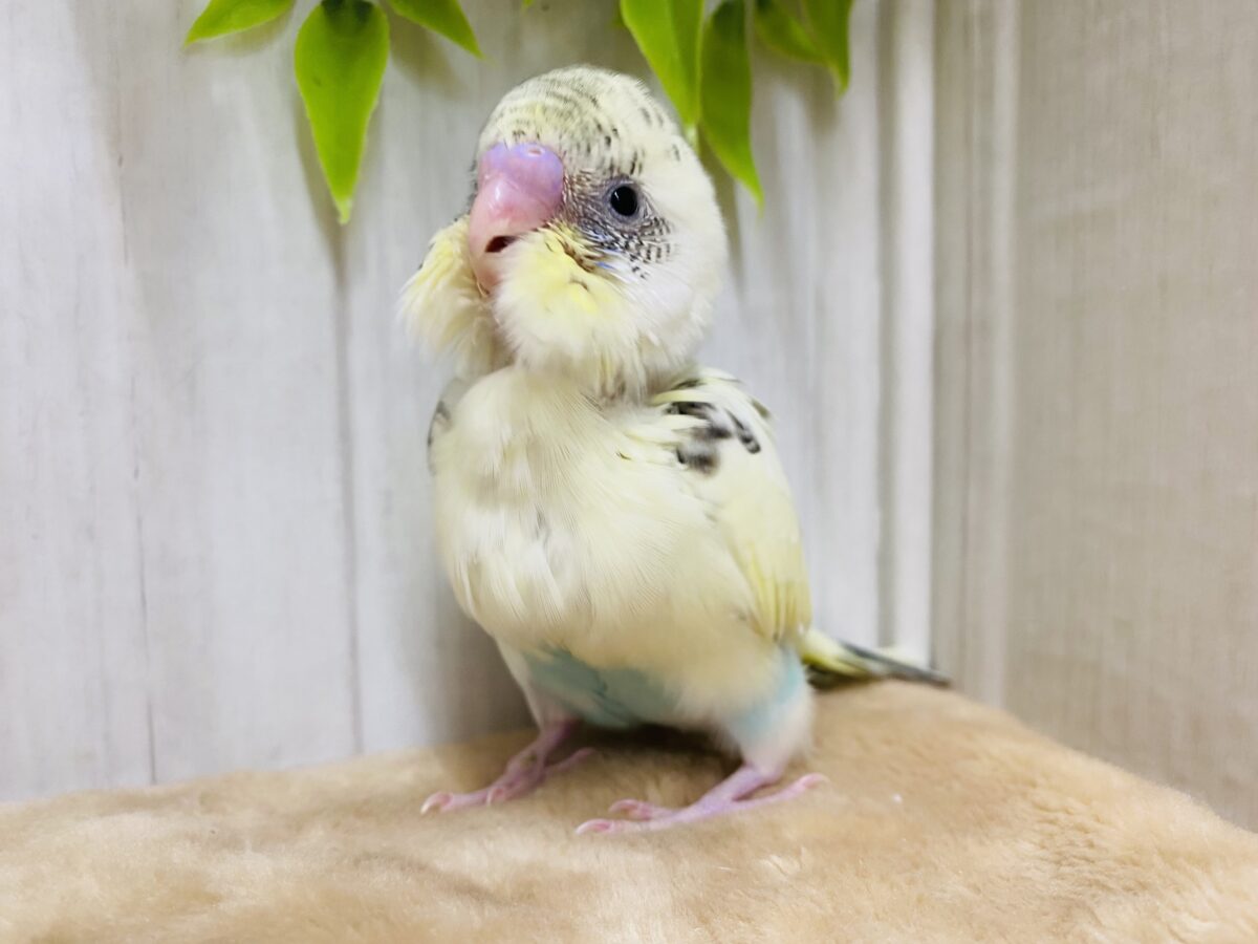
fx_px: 909
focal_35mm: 25
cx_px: 629
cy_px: 472
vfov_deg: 54.9
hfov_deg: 69.4
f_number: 1.8
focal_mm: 4.25
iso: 80
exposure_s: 1/50
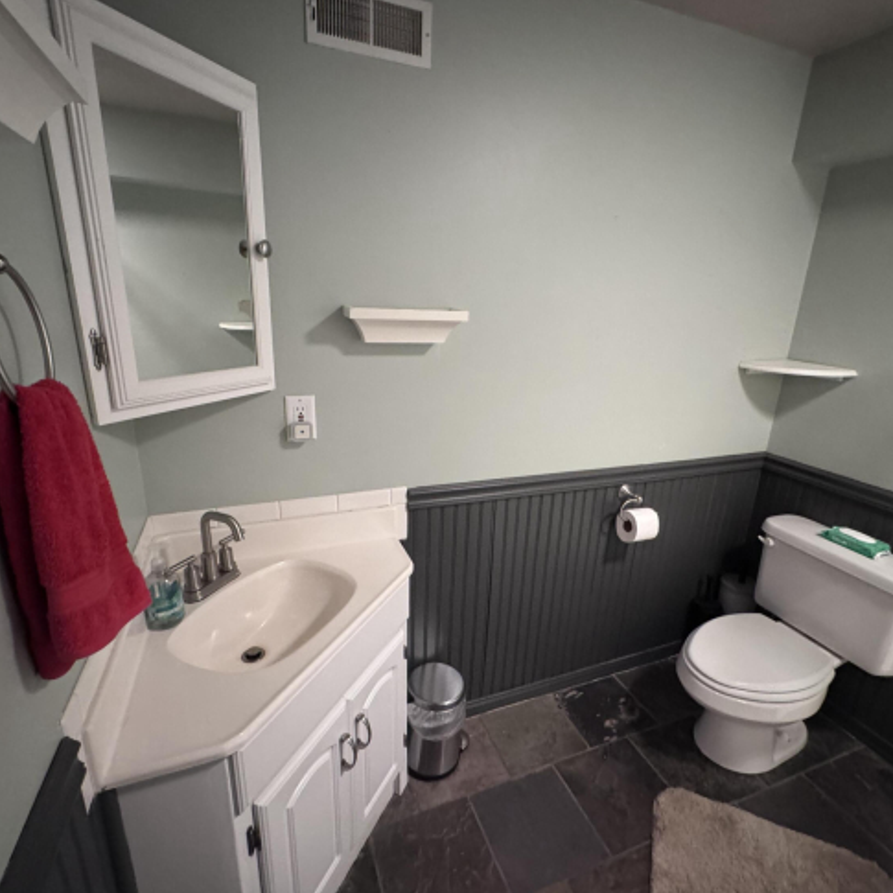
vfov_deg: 84.0
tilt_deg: -17.4
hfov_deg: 84.0
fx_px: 496
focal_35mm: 17
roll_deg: -1.7
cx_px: 450
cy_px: 446
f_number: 2.2
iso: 1000
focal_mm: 2.22
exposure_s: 1/40
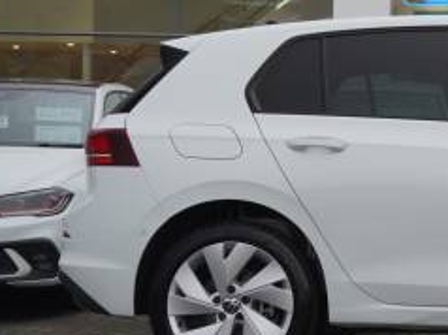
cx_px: 582
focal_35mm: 120
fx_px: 1555
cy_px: 173
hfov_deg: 15.6
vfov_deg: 12.3
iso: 800
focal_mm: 31
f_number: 5
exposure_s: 1/160
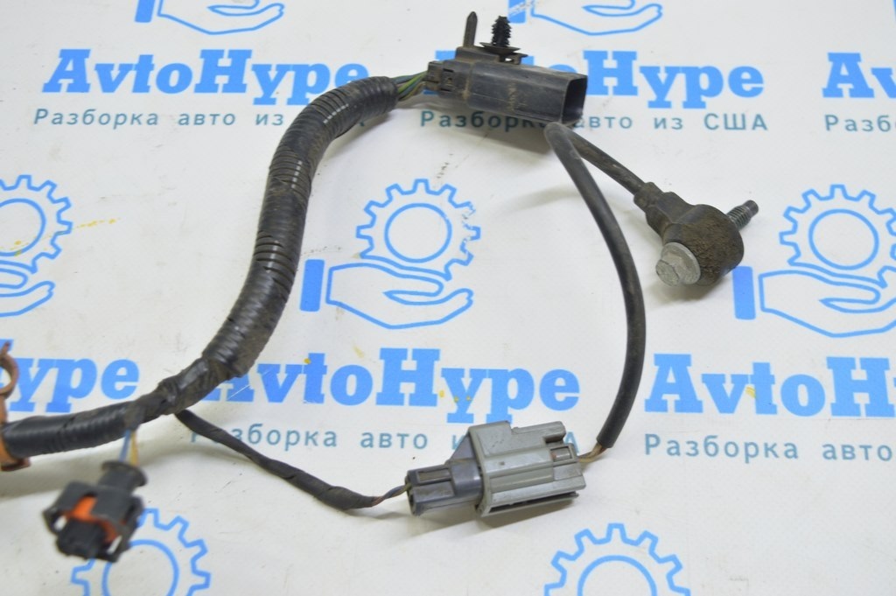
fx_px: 1156
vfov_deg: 28.9
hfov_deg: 42.4
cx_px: 448
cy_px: 298
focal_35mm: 46
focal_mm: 31
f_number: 5.6
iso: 400
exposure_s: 1/20
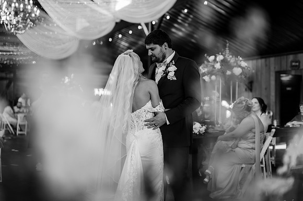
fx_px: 421
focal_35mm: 50
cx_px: 152
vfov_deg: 27.0
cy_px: 100
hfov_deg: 39.6
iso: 200
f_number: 2
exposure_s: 1/200
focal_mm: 50
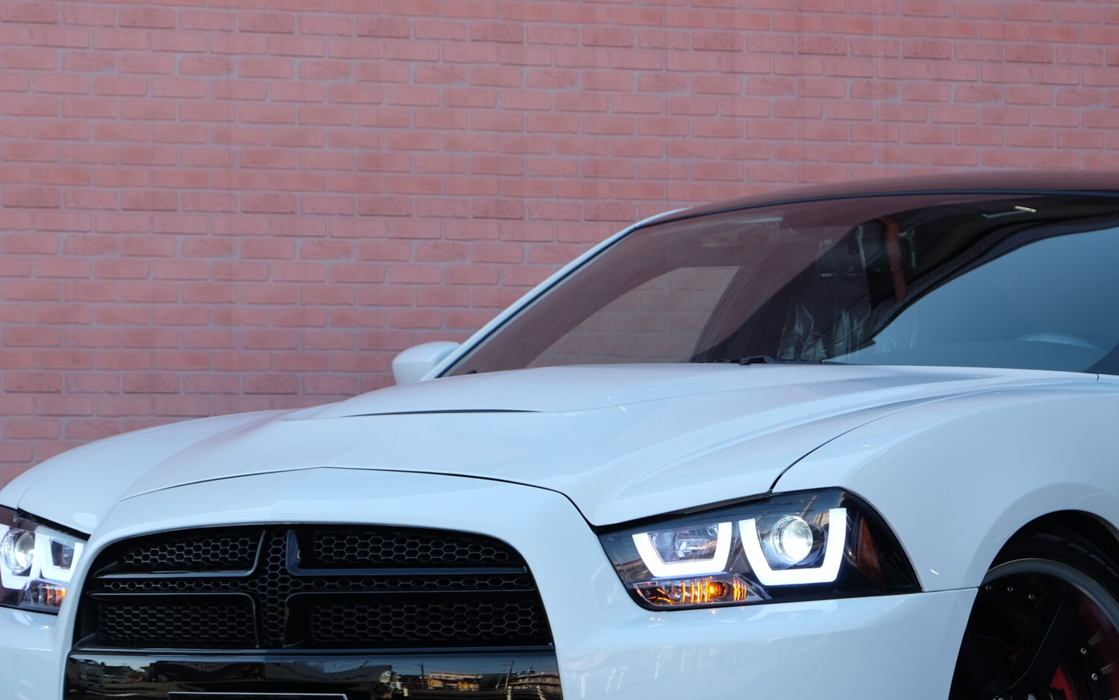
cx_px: 809
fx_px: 4056
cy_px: 499
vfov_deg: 9.8
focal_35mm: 133
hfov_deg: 15.7
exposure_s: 1/125
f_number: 5.6
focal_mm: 50.5
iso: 200
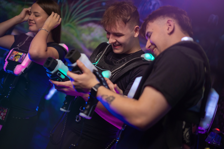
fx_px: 342
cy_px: 74
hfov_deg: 36.2
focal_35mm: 55
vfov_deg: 24.6
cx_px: 112
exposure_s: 1/320
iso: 2000
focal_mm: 55
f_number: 1.8
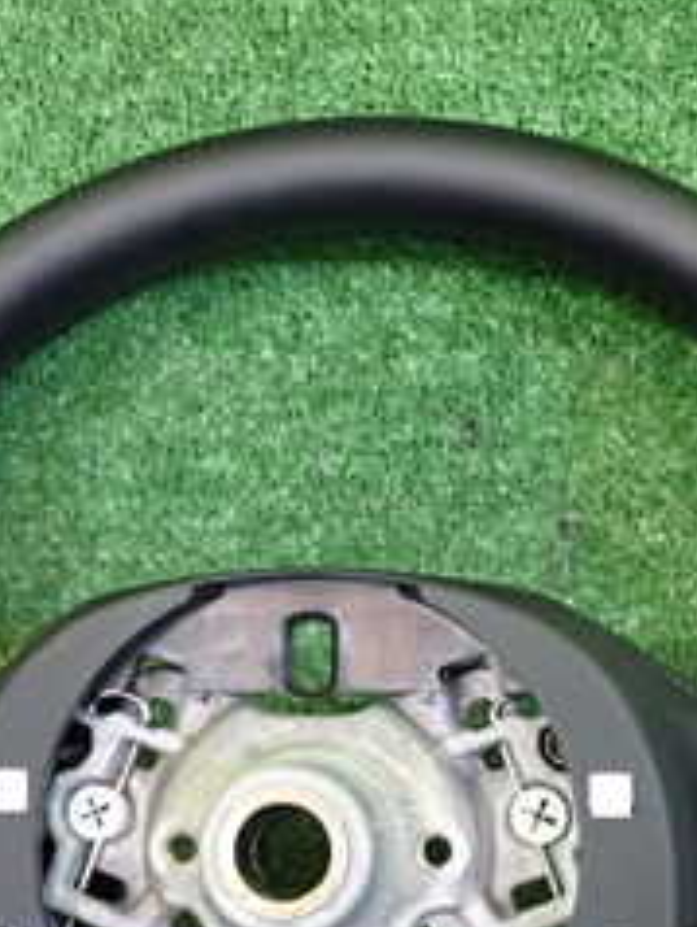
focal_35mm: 63
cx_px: 401
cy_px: 826
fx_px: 1688
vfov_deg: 29.5
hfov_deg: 23.3
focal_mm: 4.5
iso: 800
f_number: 2
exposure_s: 1/30
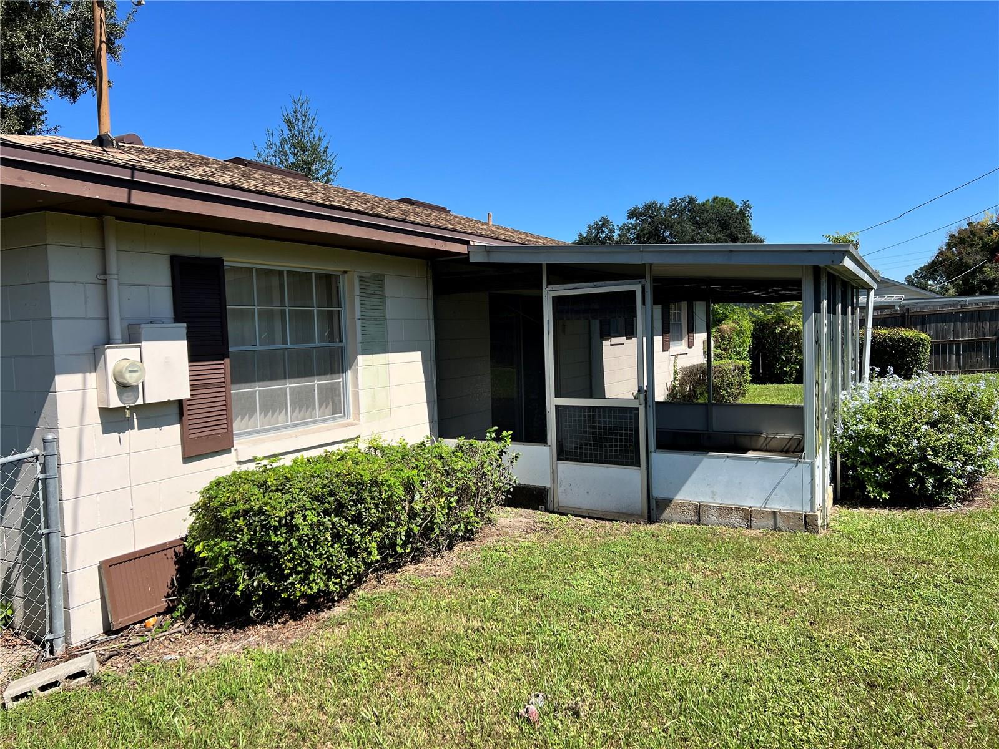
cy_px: 374
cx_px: 500
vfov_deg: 53.1
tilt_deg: -2.6
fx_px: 750
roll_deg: +1.7
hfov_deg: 67.3
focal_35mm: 26
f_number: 1.5
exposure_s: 1/3257
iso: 50
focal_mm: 5.7
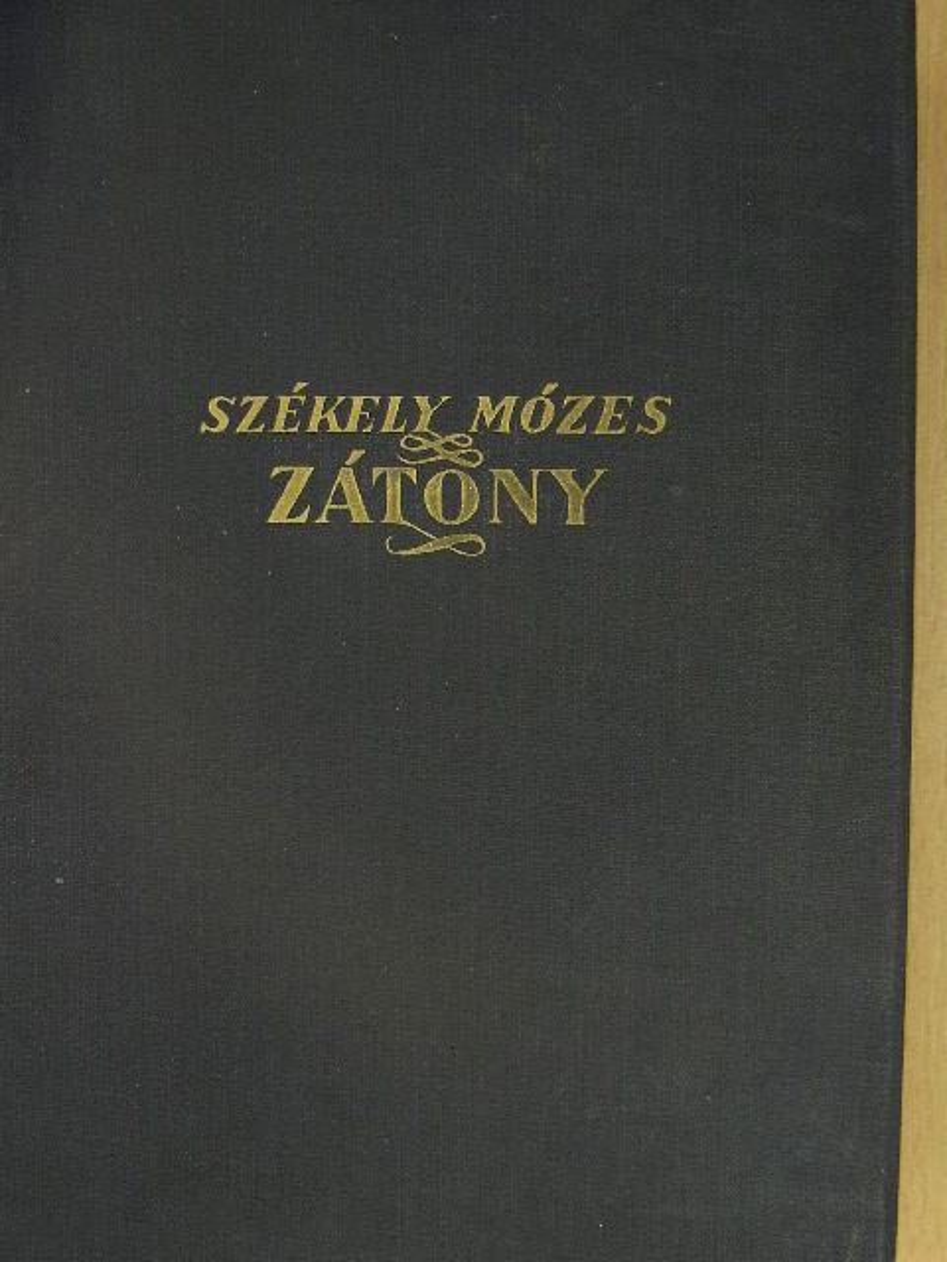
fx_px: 2553
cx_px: 474
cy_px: 631
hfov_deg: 21.0
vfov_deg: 27.8
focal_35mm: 70
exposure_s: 1/5.4
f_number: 3.5
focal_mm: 11.7
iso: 50
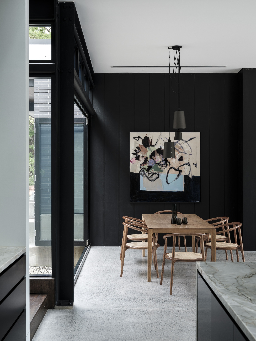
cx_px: 128
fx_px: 483
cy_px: 170
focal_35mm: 49
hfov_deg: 29.7
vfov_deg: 38.9
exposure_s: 1/1.11
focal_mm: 62.4
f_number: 10
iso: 100
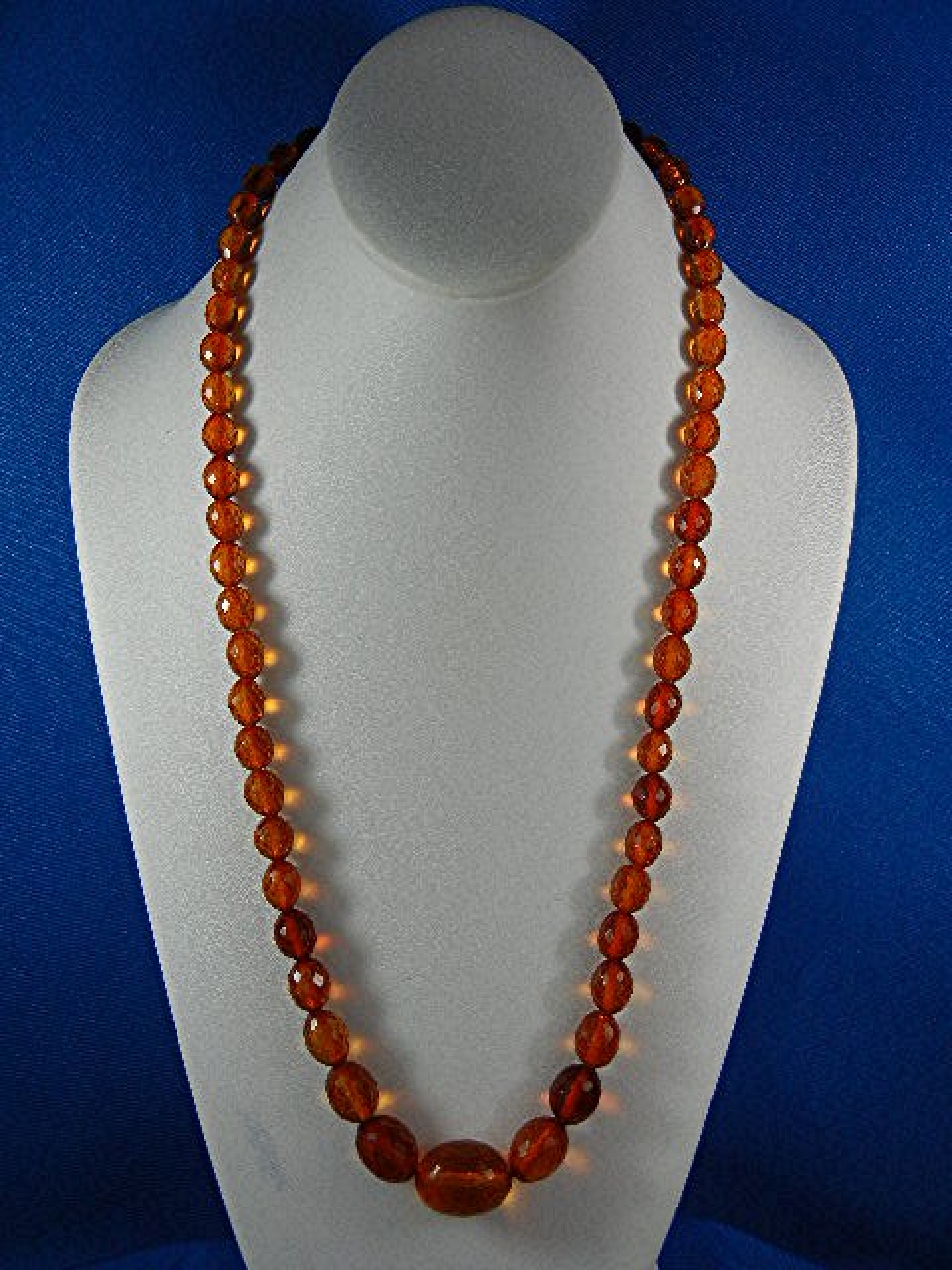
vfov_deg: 54.0
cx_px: 476
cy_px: 635
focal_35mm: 34
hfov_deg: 41.8
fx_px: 1247
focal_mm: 6.2
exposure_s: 1/115
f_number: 3.6
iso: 160
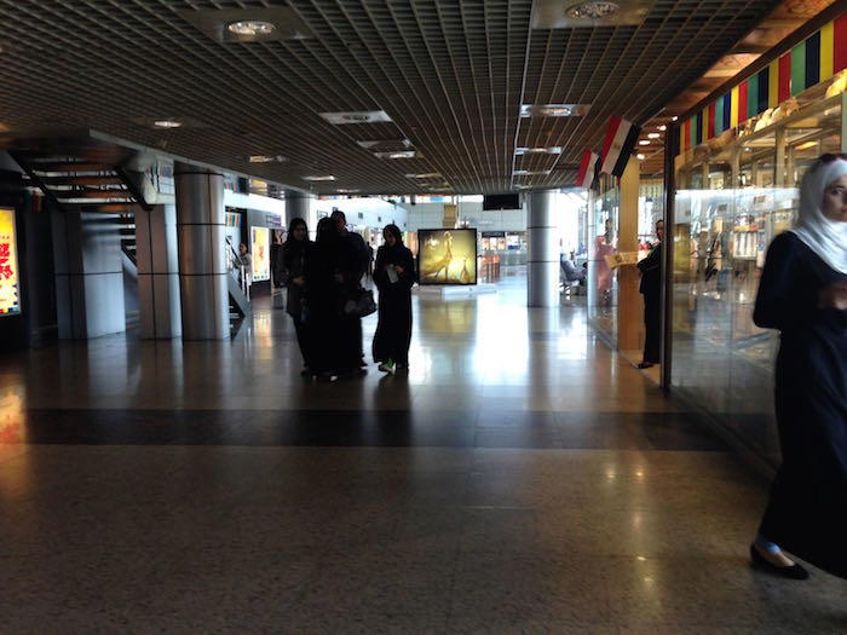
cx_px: 424
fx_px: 807
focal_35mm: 33
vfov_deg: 42.9
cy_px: 318
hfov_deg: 55.4
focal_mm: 4.12
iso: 64
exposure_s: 1/30
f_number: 2.4
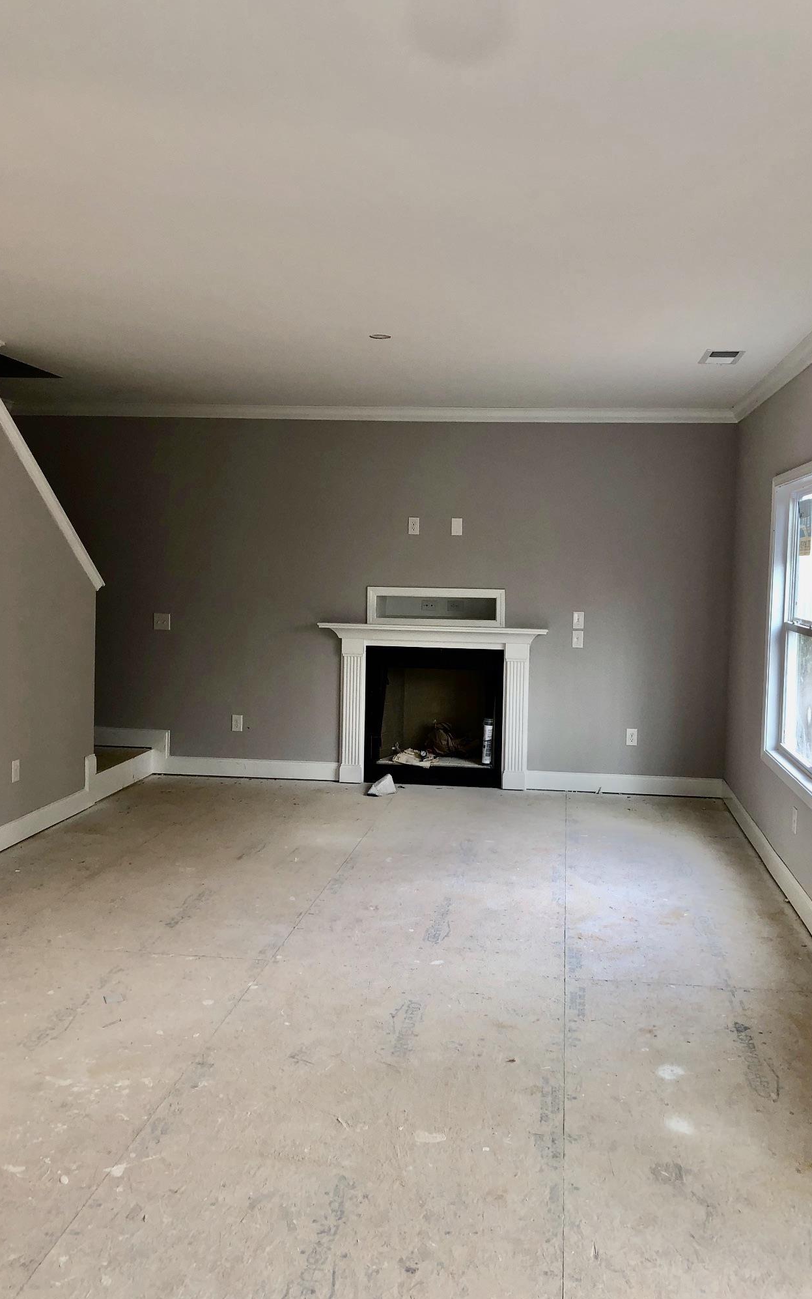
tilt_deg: -5.7
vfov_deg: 62.9
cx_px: 458
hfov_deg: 41.8
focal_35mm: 30
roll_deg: -1.2
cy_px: 655
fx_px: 1062
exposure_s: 1/24
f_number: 1.8
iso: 32
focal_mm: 3.99
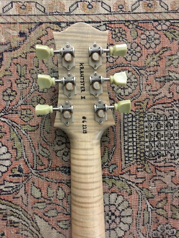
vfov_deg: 61.7
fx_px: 200
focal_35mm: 29
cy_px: 119
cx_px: 90
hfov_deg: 48.2
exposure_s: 1/17
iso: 320
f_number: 2.2
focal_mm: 4.15
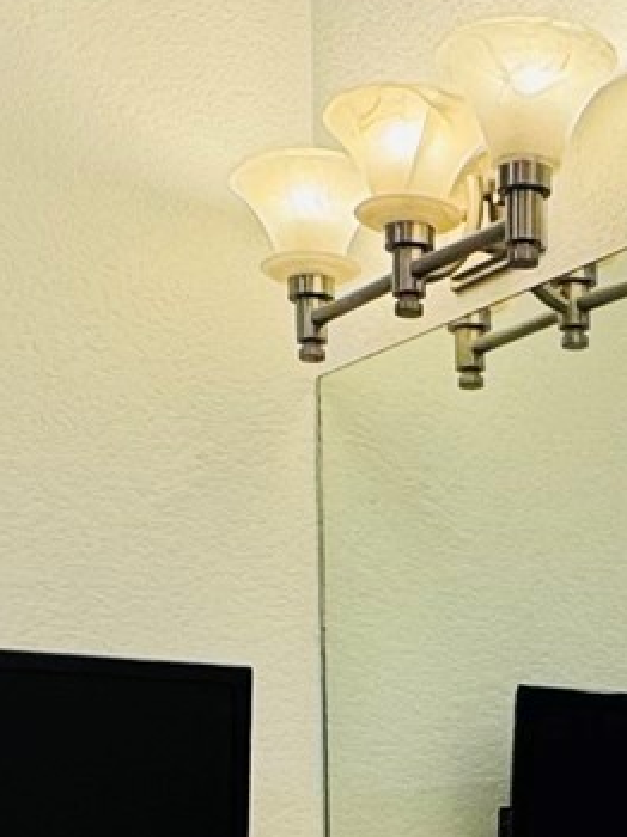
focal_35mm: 82
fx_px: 1983
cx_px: 572
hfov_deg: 17.7
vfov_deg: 21.0
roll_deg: +0.1
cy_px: 1179
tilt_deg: -8.4
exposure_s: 1/120
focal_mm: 2.22
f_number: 2.2
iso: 125
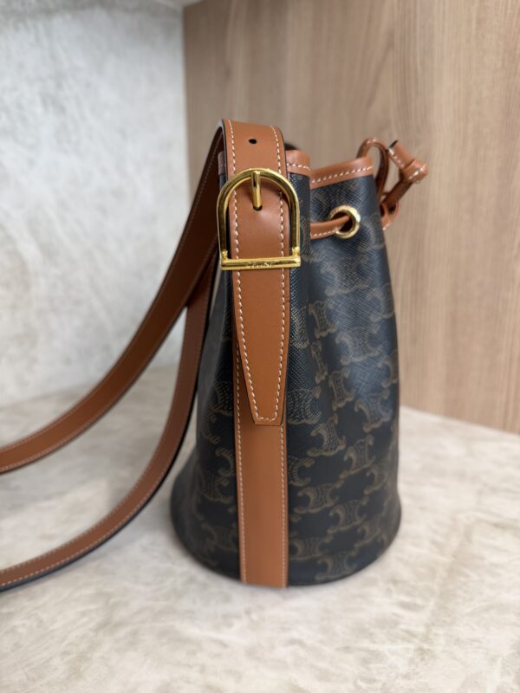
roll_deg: +0.0
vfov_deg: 71.6
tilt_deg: -14.3
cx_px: 260
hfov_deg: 56.8
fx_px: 481
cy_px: 346
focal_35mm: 24
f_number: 1.78
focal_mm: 6.76
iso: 125
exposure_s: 1/120
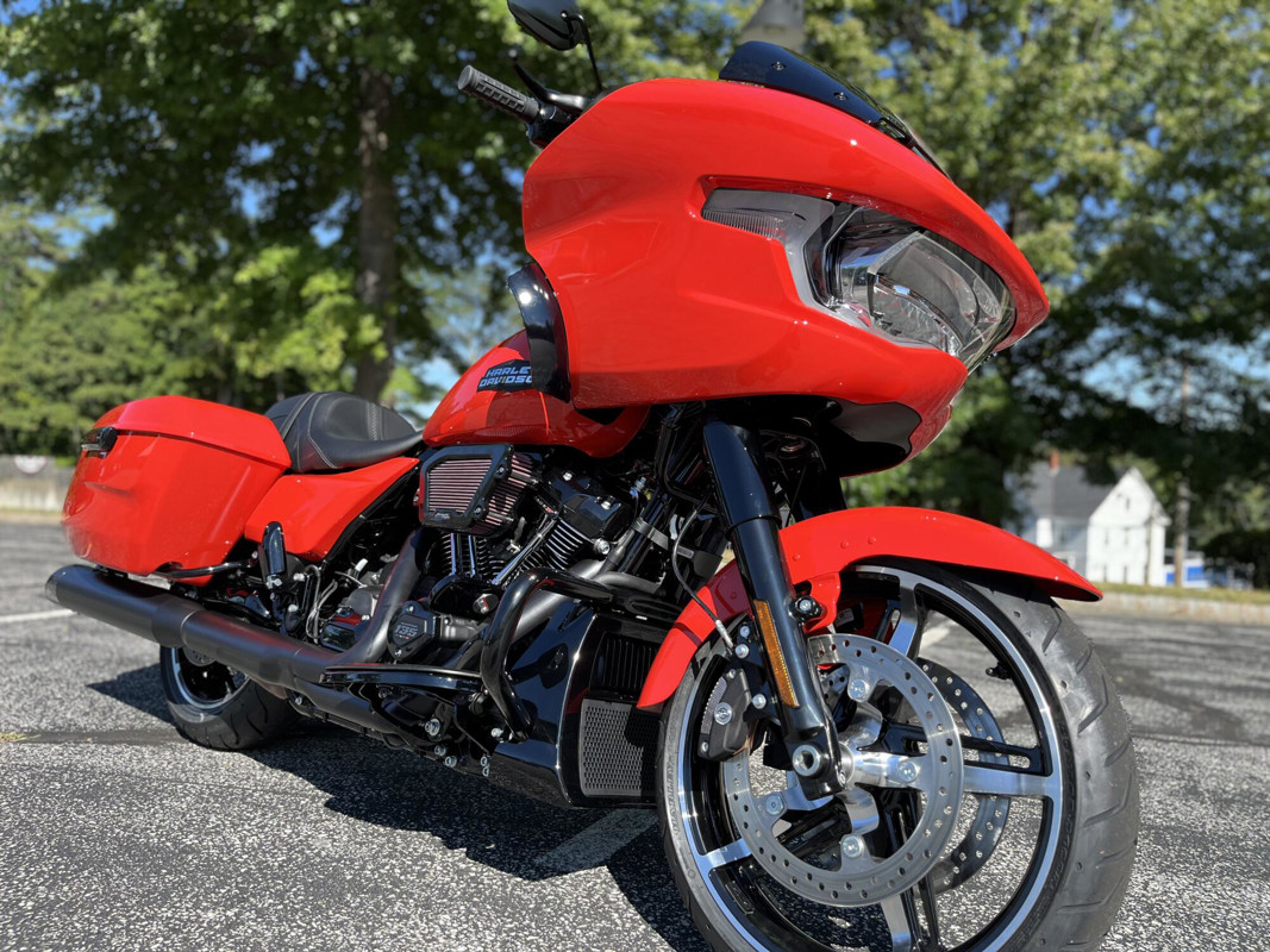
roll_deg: -1.8
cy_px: 476
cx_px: 635
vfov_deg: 53.1
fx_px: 954
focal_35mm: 26
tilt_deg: -1.6
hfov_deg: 67.3
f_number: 1.6
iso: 50
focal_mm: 5.1
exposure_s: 1/1086
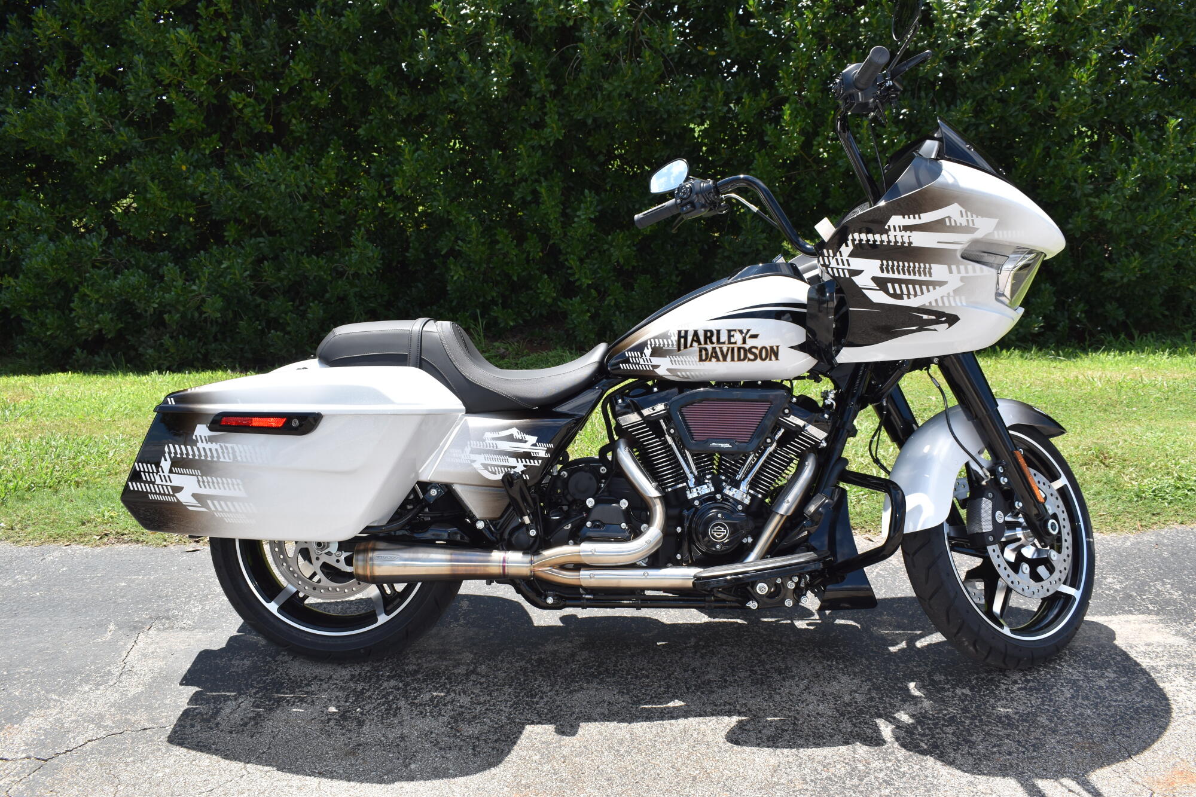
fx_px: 1096
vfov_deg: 40.0
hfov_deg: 57.2
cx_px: 598
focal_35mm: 33
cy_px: 398
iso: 100
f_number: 8
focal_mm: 22
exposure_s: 1/200
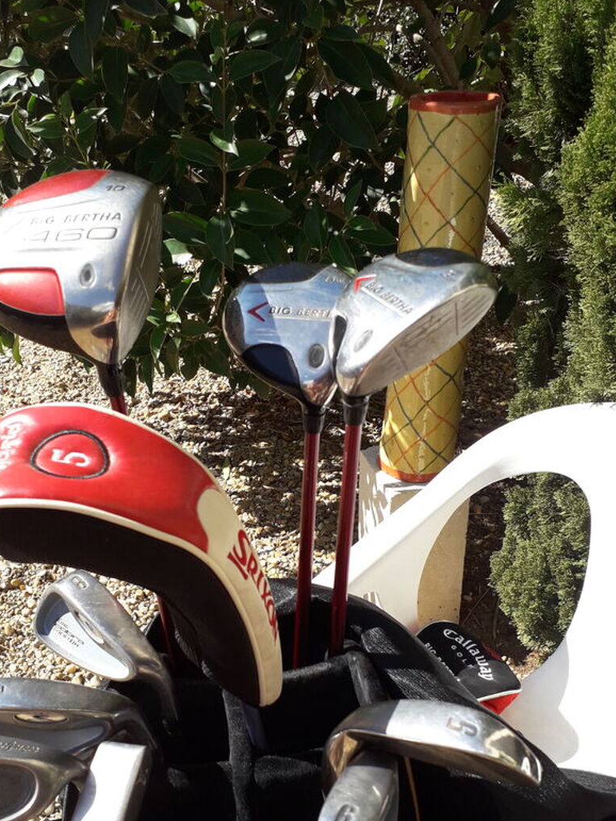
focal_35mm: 35
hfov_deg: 40.6
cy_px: 500
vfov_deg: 52.2
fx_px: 830
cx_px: 275
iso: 40
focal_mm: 3.6
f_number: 1.9
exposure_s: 1/903
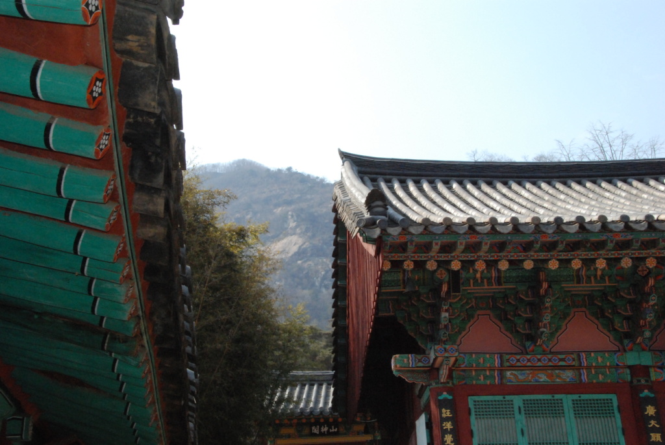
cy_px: 222
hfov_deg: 38.8
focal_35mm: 51
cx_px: 332
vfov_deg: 26.5
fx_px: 943
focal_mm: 34
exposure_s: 1/200
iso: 1600
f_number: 25
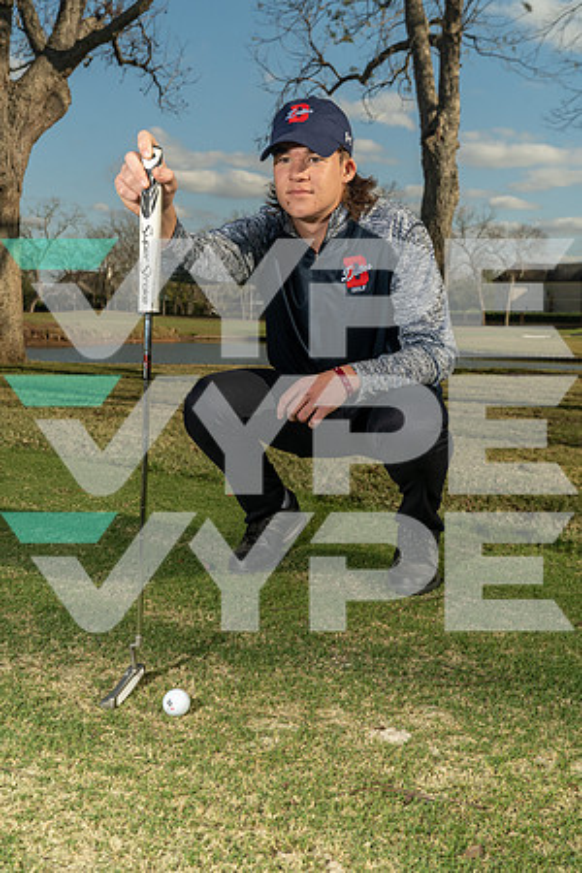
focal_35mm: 39
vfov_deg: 49.6
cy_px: 436
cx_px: 291
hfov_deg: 34.2
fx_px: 946
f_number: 8
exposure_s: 1/200
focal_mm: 39
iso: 500
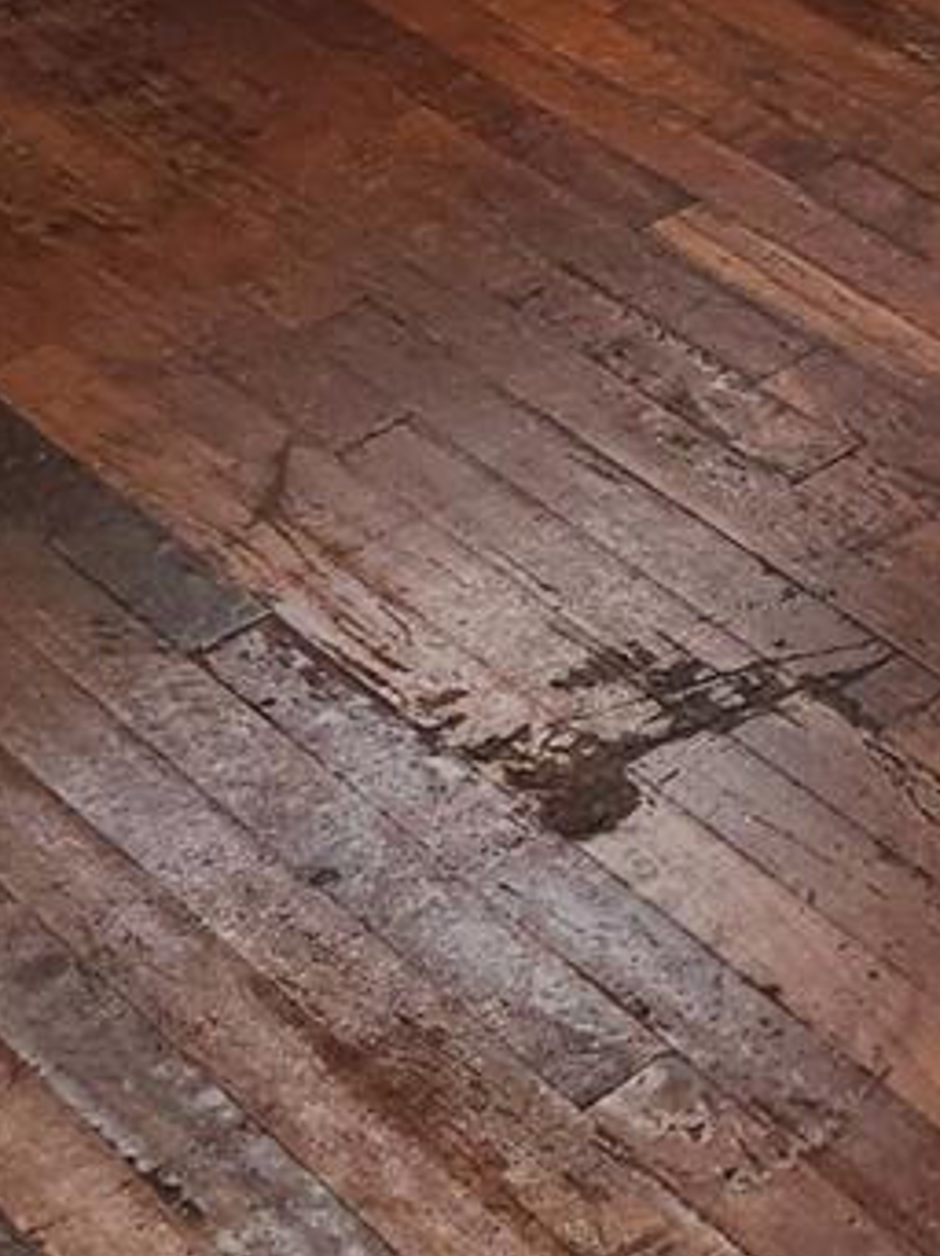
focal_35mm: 101
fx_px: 3661
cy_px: -220
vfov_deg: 18.5
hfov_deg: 13.2
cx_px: 1695
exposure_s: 1/120
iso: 320
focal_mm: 5.4
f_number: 1.8
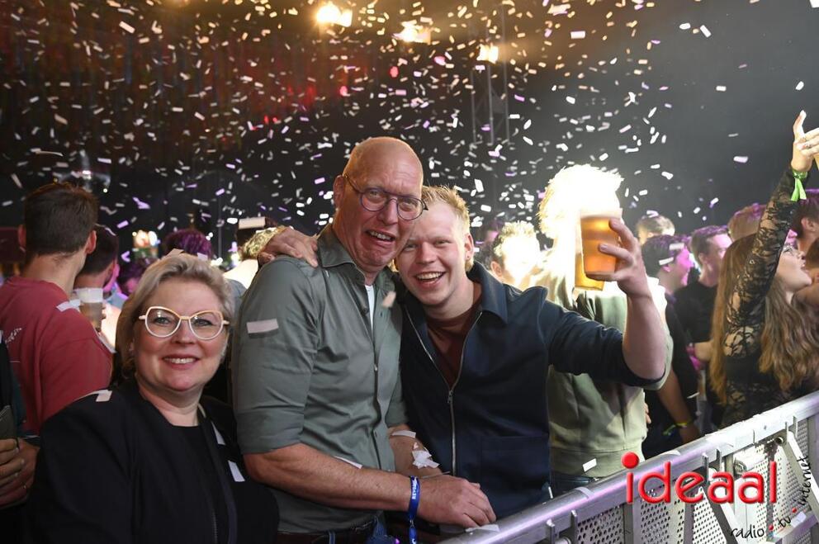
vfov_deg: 41.0
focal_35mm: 32
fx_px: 727
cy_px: 272
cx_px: 410
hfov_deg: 58.8
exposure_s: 1/60
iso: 2000
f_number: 4
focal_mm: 32
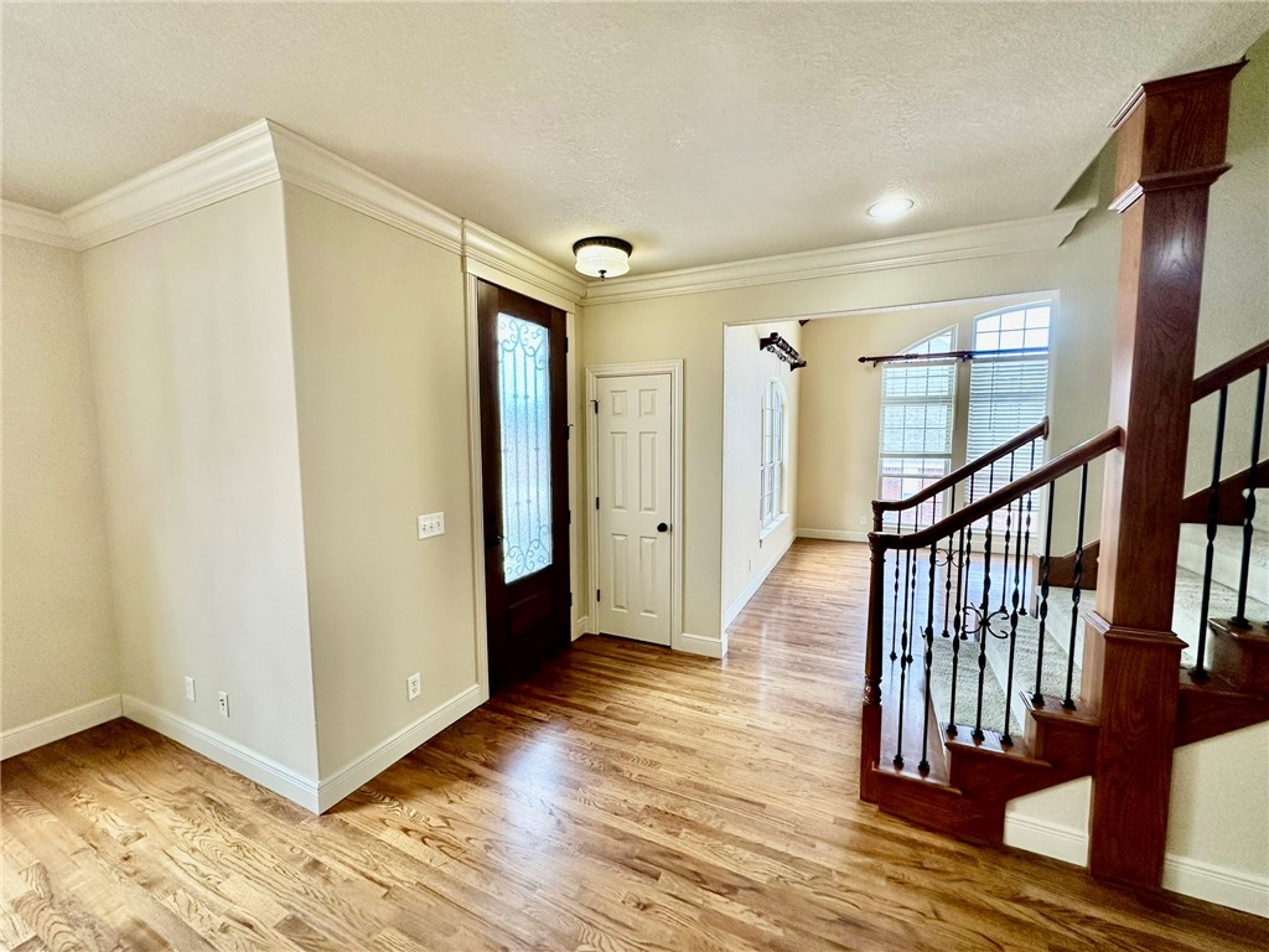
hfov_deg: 102.1
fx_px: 513
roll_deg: -0.1
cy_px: 476
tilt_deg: -4.6
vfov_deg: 85.7
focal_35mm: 14
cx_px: 634
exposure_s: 1/120
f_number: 2.2
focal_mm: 2.22
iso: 160
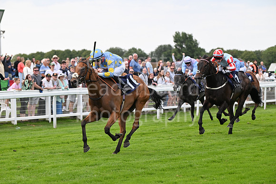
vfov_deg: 9.8
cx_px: 138
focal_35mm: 140
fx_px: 1074
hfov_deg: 14.7
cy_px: 92
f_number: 5
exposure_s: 1/1000
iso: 500
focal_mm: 140
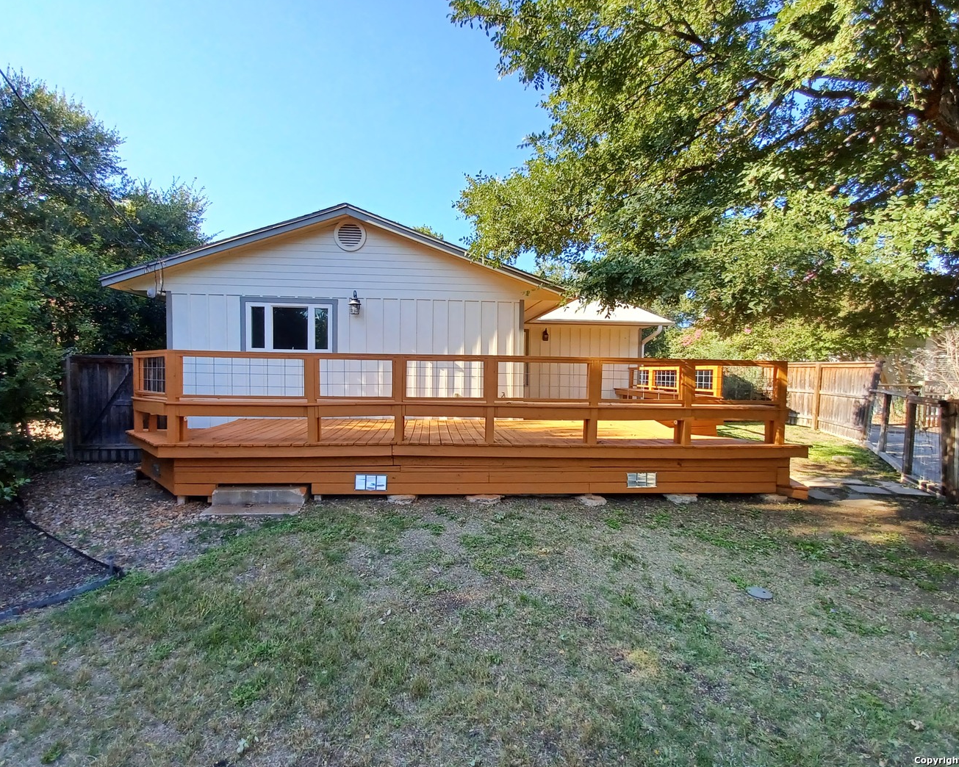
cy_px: 381
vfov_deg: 88.0
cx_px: 463
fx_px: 397
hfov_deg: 100.7
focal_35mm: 14
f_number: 2.2
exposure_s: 1/319
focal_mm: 1.42
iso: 40
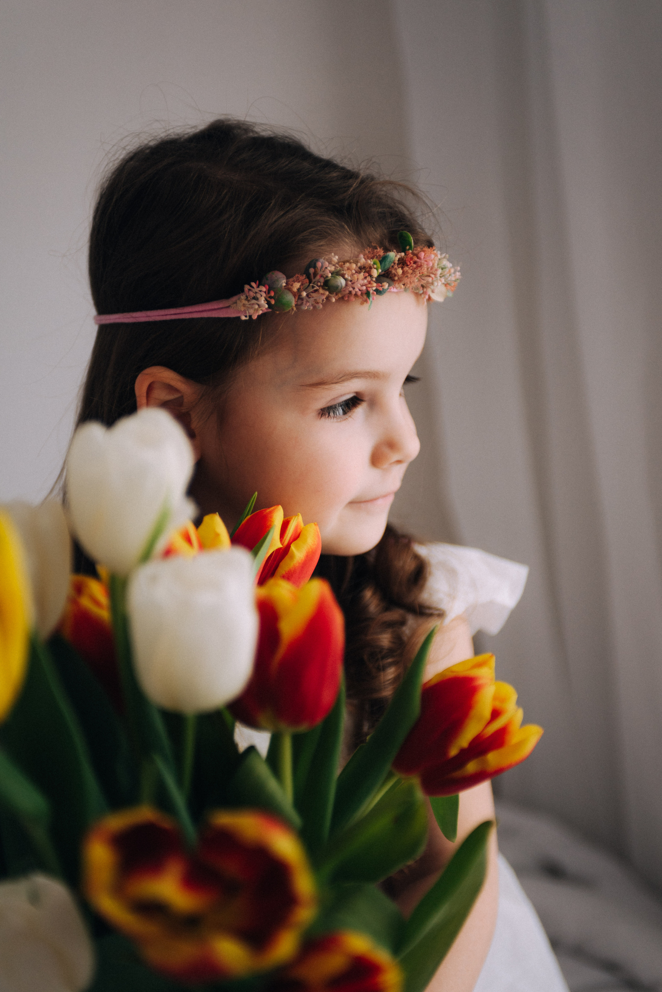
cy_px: 496
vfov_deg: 32.4
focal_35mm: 62
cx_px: 331
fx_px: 1708
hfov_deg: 21.9
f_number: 2.8
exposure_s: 1/160
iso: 500
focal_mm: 62
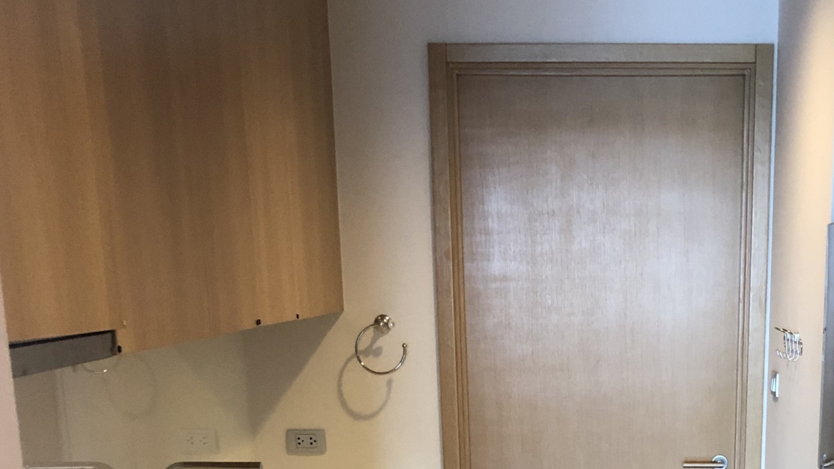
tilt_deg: -16.1
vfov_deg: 17.7
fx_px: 1371
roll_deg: -0.6
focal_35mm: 62
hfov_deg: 33.3
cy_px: 678
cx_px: 610
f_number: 1.8
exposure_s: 1/14
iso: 100
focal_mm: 3.99
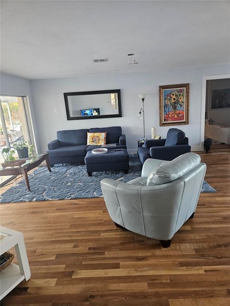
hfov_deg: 58.9
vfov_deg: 73.9
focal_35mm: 23
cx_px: 115
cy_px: 153
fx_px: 204
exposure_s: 1/60
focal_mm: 5.4
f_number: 1.8
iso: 640
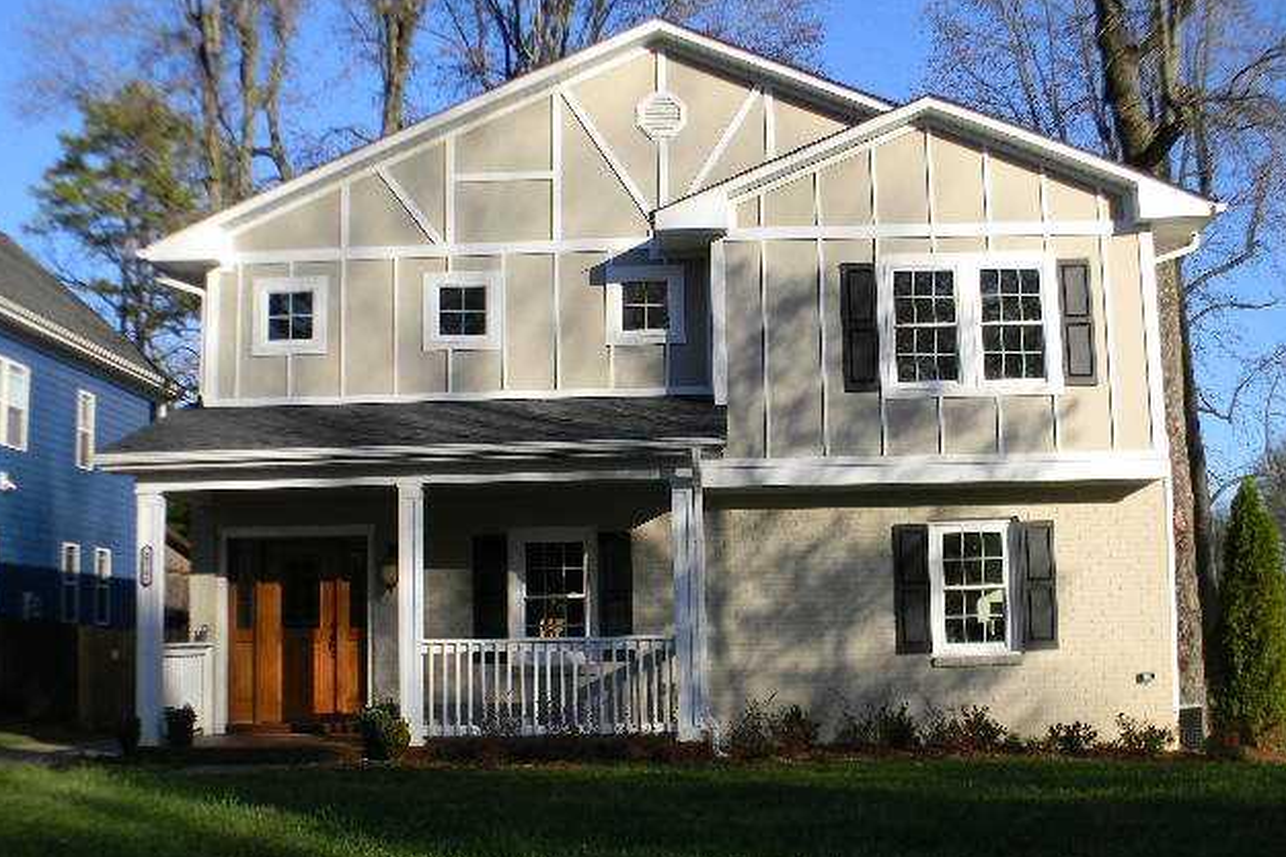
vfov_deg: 27.0
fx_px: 1786
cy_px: 475
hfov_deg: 39.6
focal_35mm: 50
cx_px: 647
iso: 80
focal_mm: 8.6
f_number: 3.9
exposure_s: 1/473
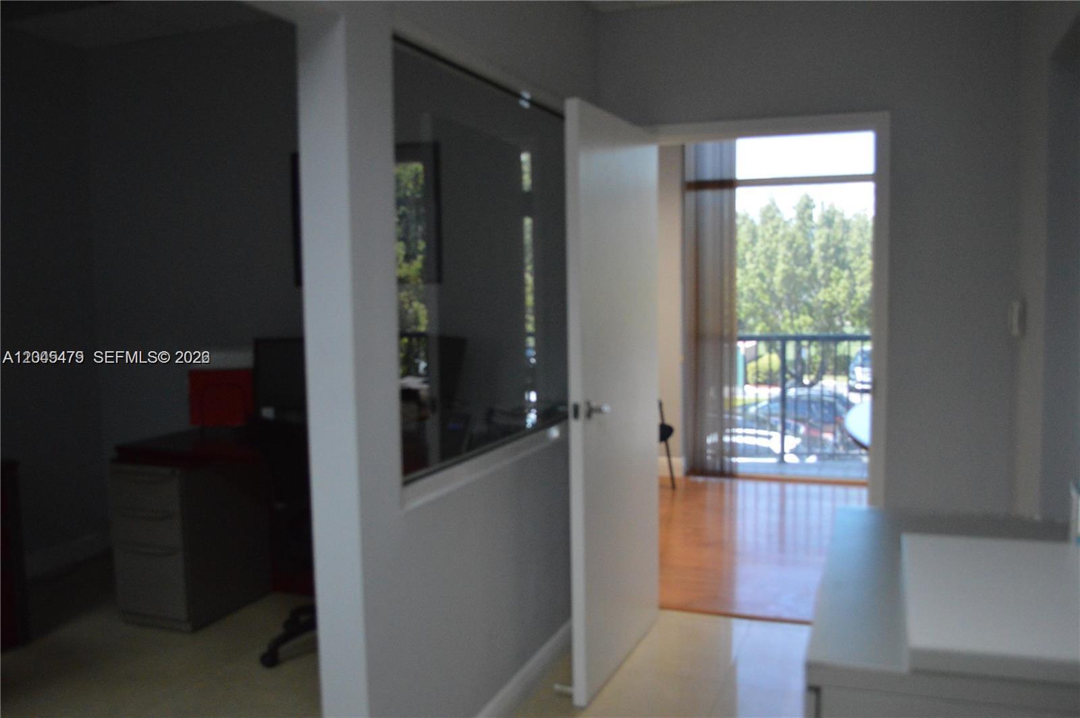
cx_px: 540
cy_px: 359
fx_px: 899
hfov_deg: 62.0
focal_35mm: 30
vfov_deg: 43.5
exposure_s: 1/500
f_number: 3.8
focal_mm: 20
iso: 2500
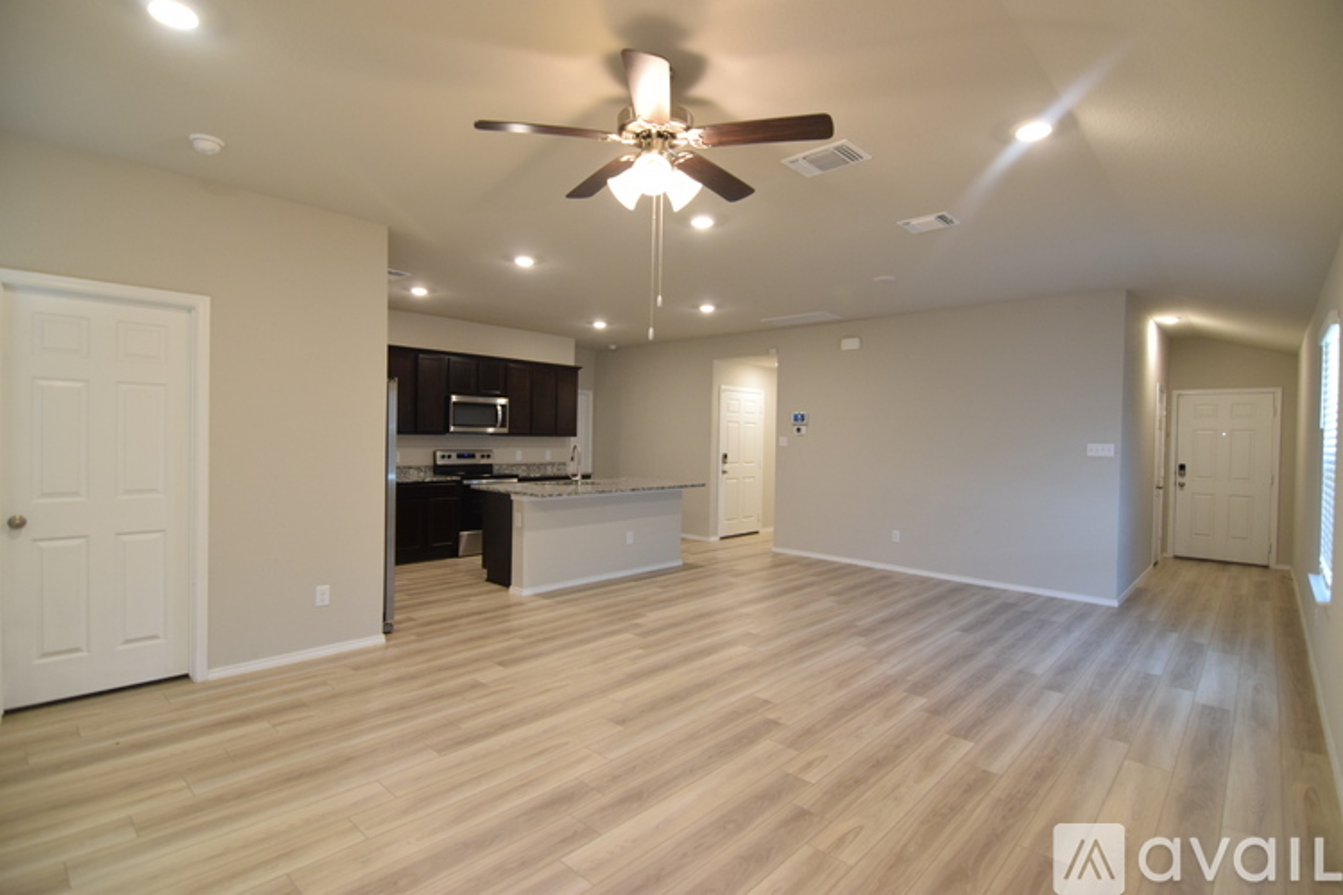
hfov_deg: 95.0
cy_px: 448
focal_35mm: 16
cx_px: 672
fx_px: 615
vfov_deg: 72.1
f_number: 4
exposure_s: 1/60
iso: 800
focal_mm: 11
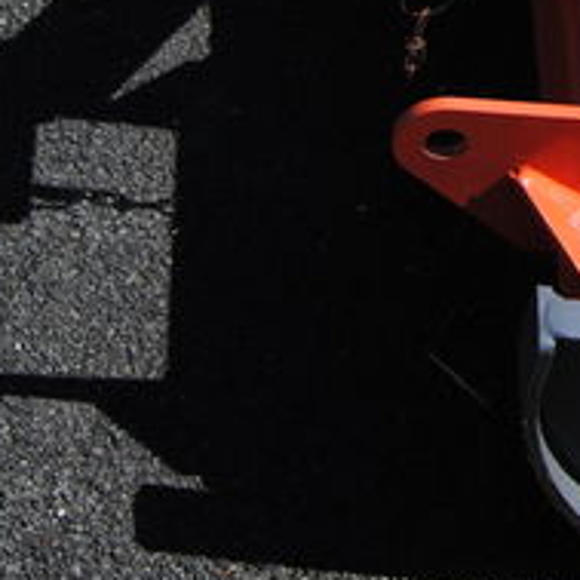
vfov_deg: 11.3
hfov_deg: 10.9
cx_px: 1080
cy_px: -265
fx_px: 2825
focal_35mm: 149
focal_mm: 22
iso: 100
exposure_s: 1/320
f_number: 9
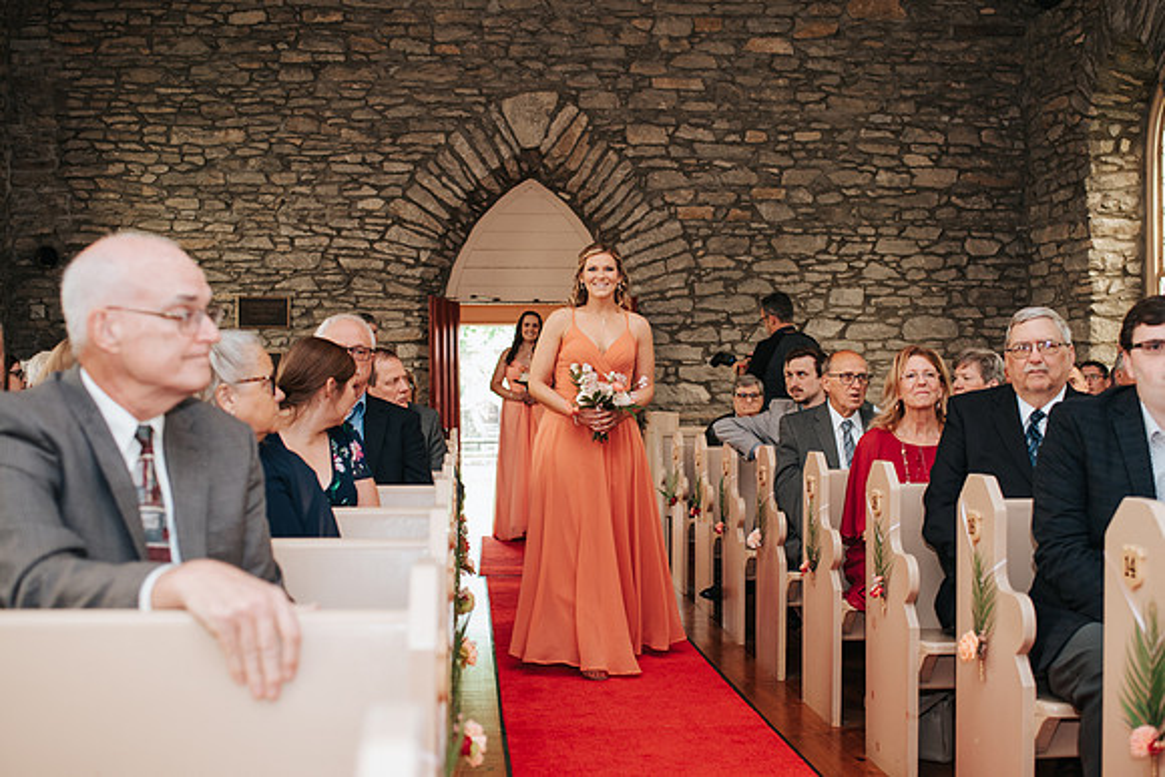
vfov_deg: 32.4
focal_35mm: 41
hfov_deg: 47.0
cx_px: 615
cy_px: 382
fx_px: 1340
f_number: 2.8
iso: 1000
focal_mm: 35
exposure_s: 1/200
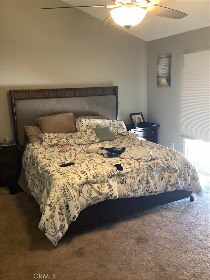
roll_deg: +2.4
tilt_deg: -14.4
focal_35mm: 31
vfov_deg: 58.4
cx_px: 105
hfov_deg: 45.4
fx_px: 251
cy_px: 140
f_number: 2.4
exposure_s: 1/30
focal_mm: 3.3
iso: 400
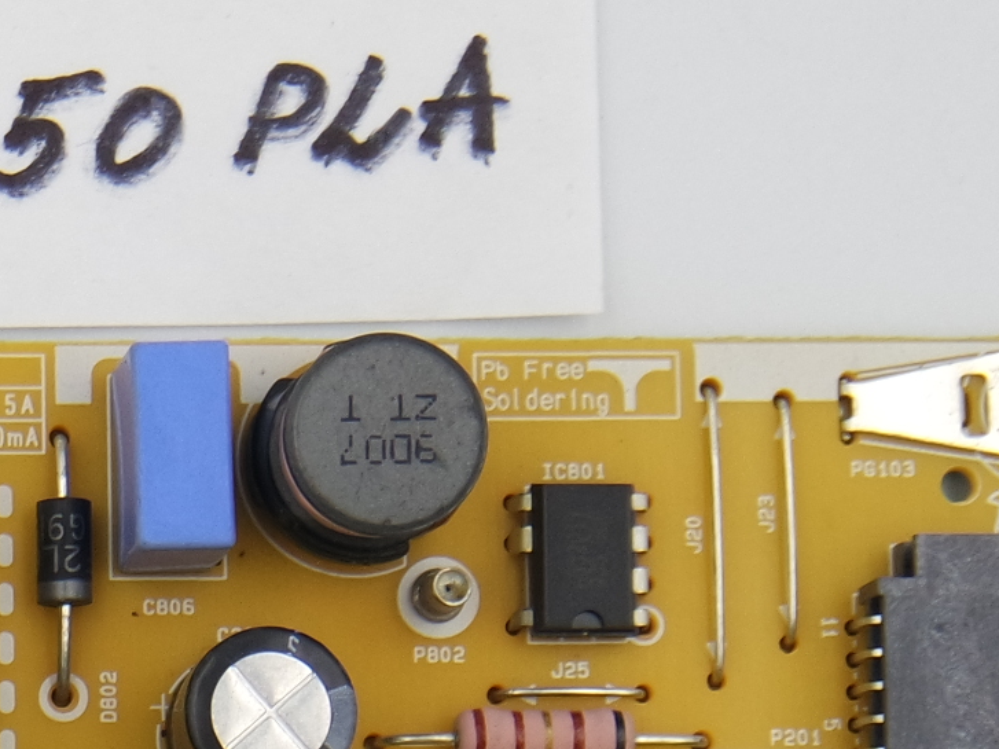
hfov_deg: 10.3
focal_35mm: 189
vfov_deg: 7.8
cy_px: 820
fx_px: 5454
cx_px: -267
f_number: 4.5
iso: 160
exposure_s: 1/125
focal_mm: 18
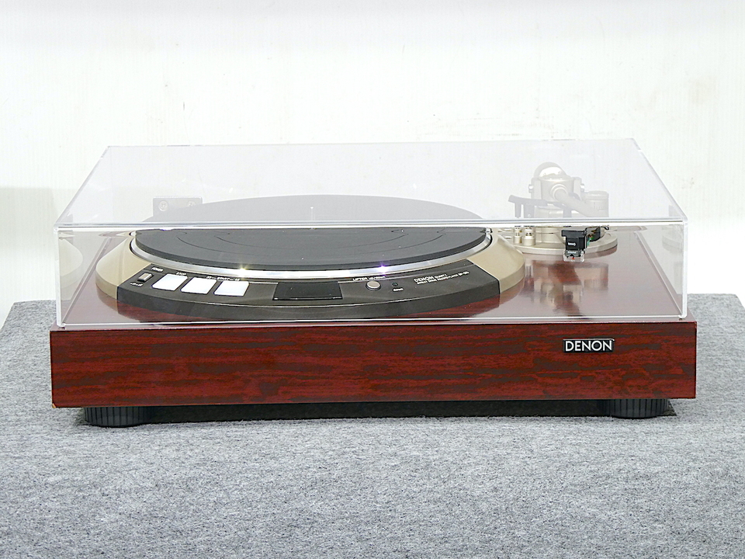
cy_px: 280
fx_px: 2281
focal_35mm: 106
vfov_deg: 14.0
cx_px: 372
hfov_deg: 18.5
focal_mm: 19
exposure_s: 1/6
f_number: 5.1
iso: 200
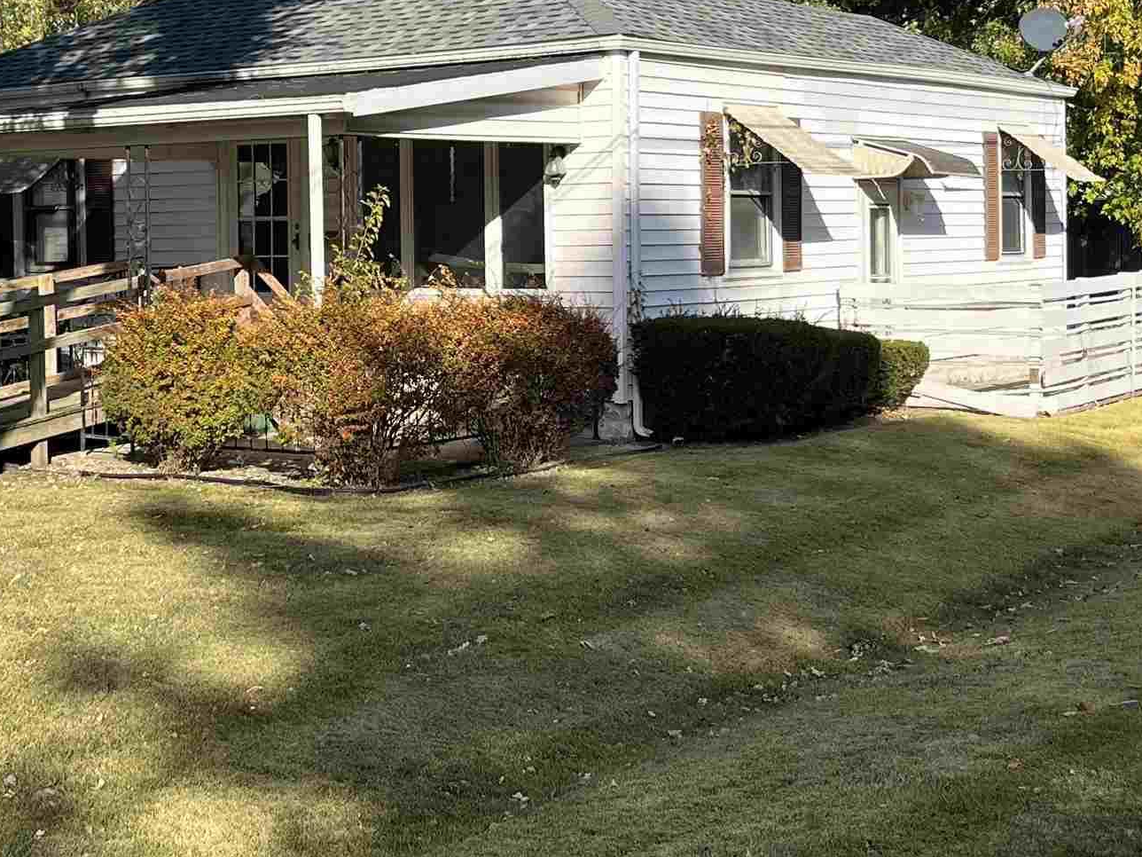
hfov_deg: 30.8
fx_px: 2045
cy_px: 248
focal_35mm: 62
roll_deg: +0.7
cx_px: 329
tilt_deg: -1.2
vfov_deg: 23.5
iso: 50
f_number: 1.6
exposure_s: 1/2268
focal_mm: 5.1
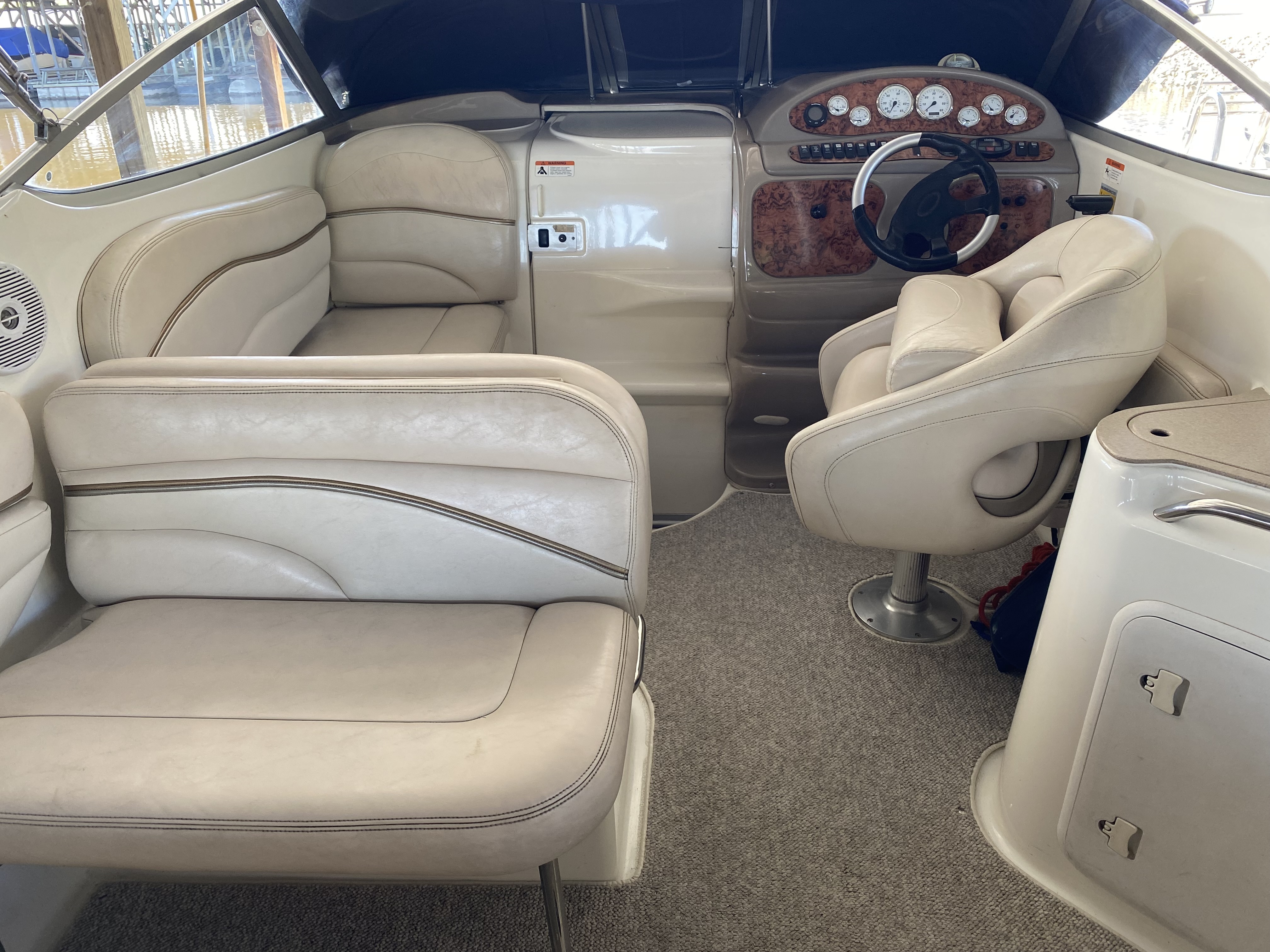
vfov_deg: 53.1
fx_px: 954
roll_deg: +1.6
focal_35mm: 26
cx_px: 635
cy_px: 476
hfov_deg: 67.3
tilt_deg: -23.7
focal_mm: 4.25
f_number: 1.8
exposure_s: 1/122
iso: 100
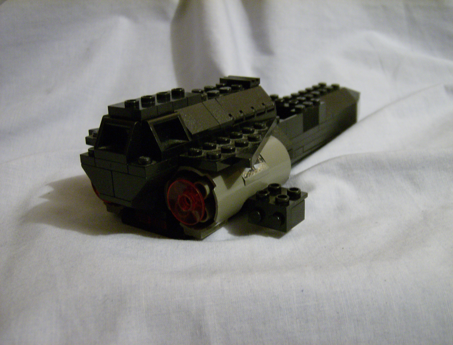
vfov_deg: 38.0
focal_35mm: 38
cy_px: 172
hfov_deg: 48.8
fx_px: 500
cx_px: 226
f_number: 2.9
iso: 200
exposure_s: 1/6.93
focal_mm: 6.4
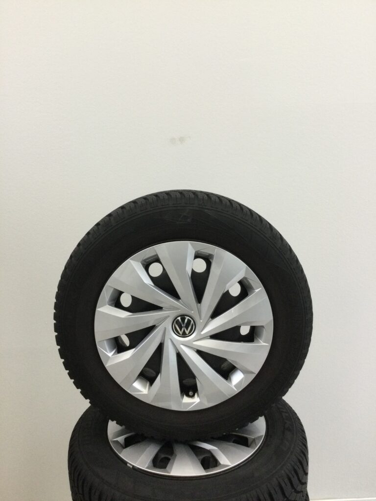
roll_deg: +2.6
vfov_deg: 58.4
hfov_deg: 45.4
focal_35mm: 31
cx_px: 188
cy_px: 250
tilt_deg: -12.8
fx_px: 449
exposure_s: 1/33
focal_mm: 3.3
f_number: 2.4
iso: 50
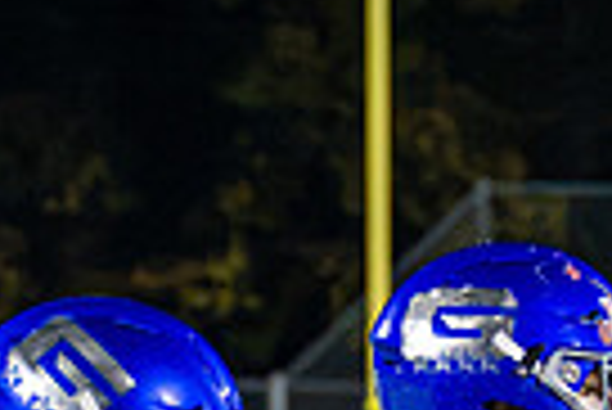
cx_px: 208
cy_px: 797
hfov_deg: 5.3
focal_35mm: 389
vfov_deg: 3.5
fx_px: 6620
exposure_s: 1/800
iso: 9000
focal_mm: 61
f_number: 2.8
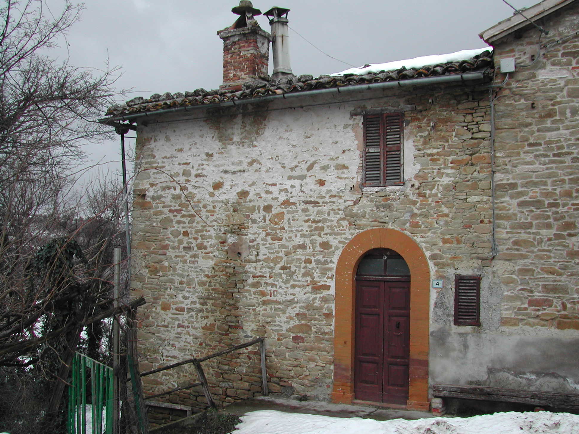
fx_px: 669
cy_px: 222
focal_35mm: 40
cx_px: 293
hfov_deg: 46.8
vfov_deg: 36.0
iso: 100
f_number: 2.8
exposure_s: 1/146
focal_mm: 8
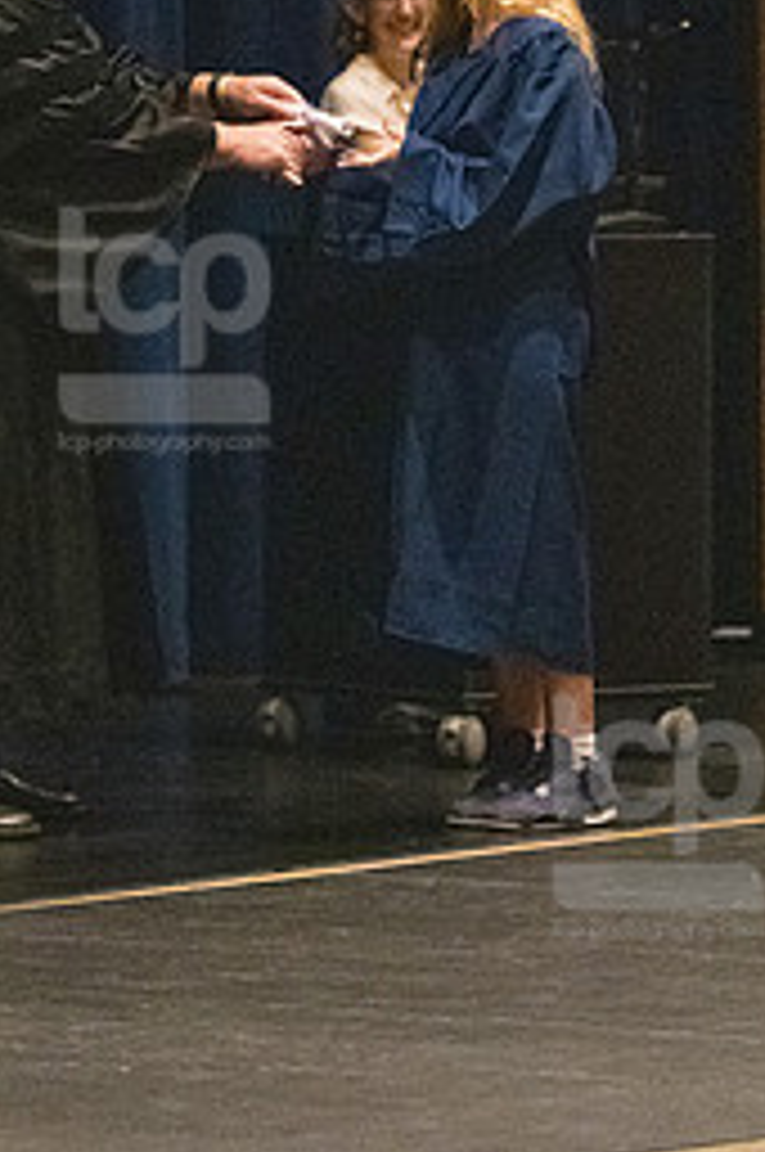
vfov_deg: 6.7
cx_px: 164
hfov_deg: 4.5
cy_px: 328
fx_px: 9779
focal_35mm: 306
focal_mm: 116
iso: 10000
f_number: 3.2
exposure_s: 1/400
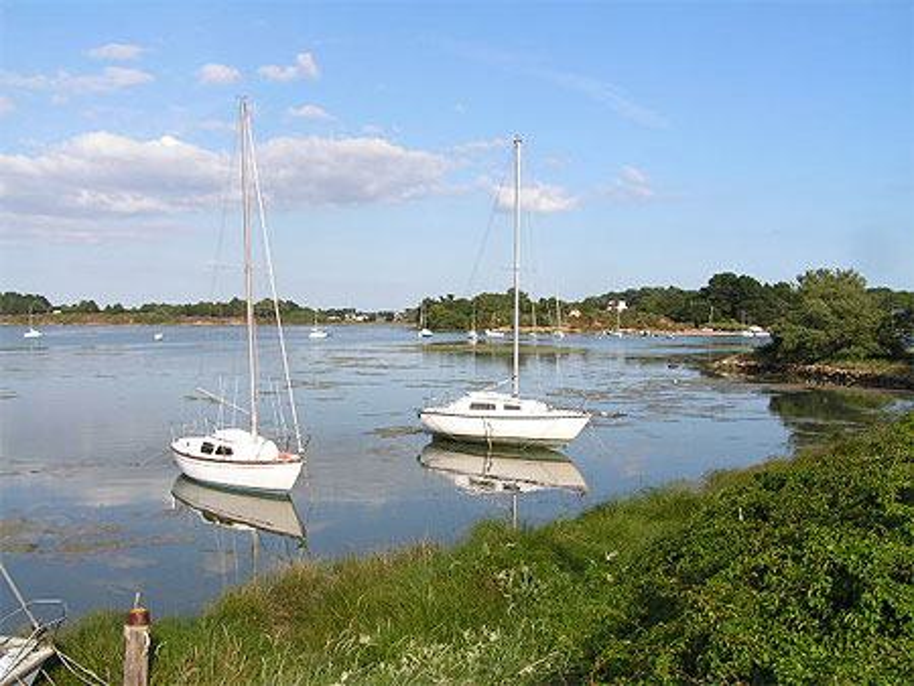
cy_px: 343
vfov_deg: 37.8
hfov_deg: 49.0
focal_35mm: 38
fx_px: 1004
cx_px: 457
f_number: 5.6
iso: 50
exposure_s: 1/400
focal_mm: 6.3
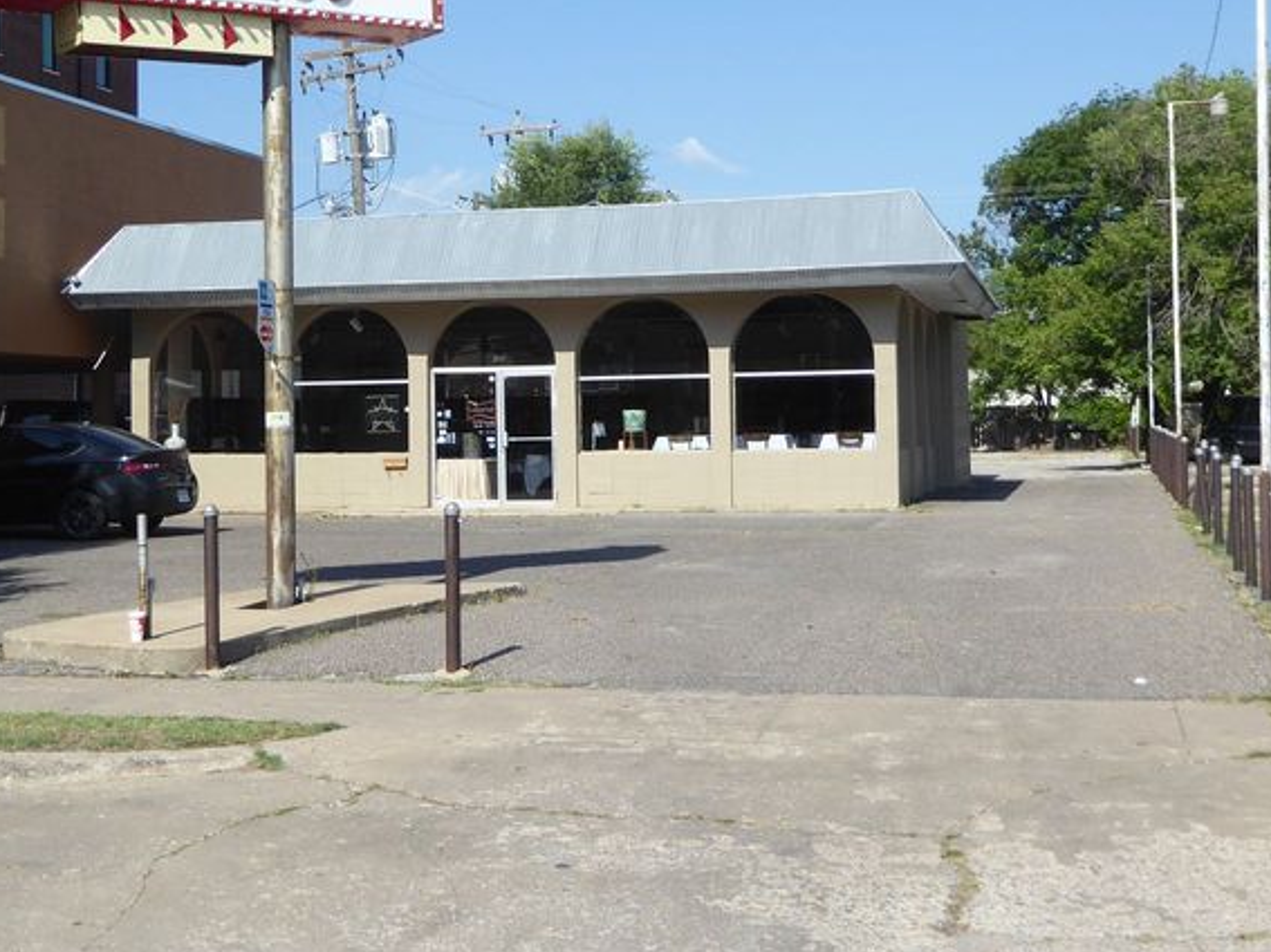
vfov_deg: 26.4
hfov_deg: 34.8
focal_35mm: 55
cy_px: 343
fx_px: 2019
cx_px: 491
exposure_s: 1/640
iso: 80
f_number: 3.7
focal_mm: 6.7
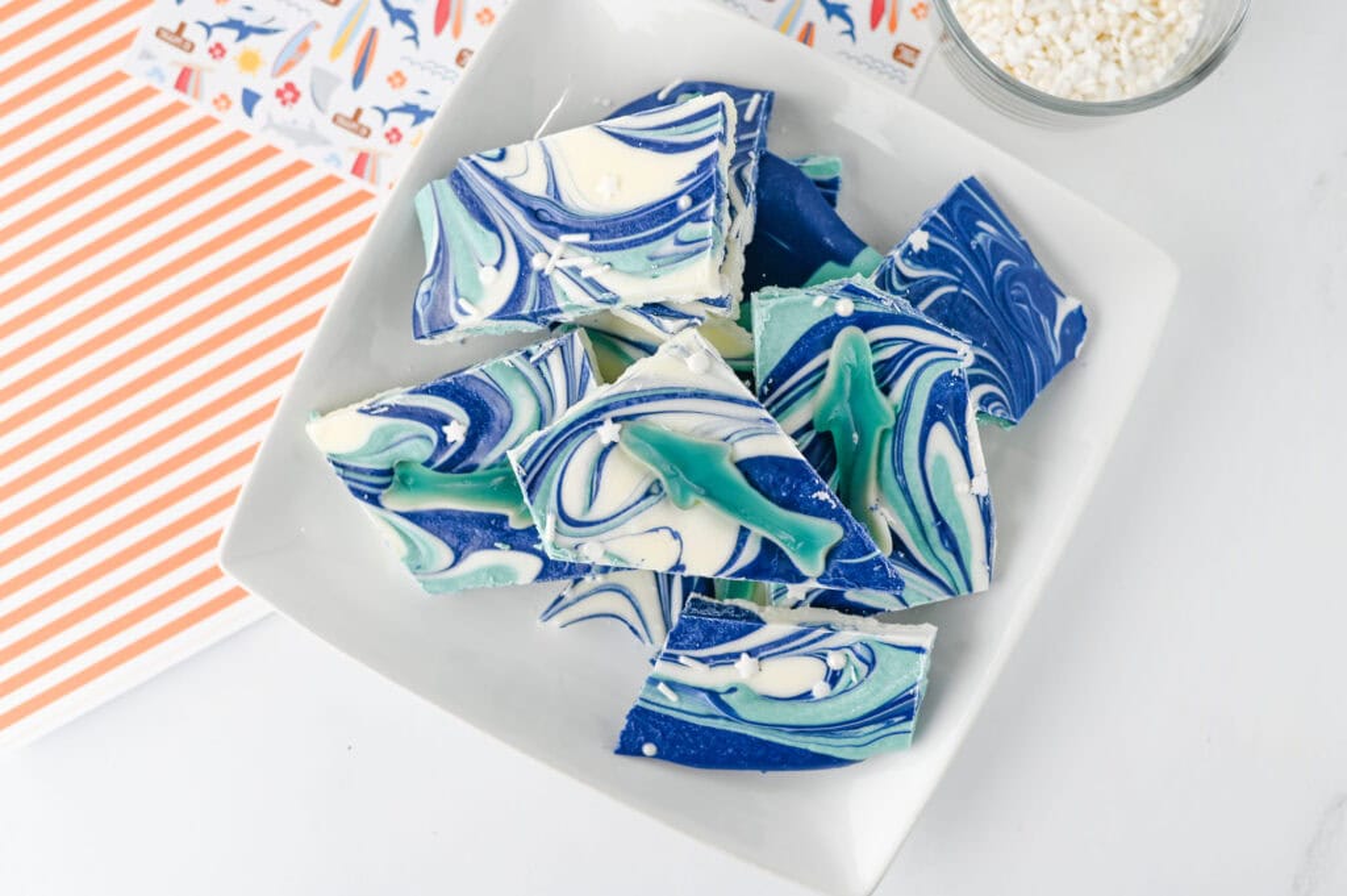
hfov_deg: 39.6
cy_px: 448
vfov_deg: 26.9
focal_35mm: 50
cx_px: 674
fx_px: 1869
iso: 125
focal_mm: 50
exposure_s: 1/100
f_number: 4
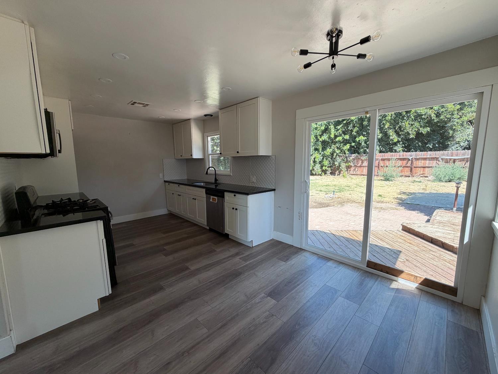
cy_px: 187
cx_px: 249
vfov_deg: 85.7
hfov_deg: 102.1
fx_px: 201
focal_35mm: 14
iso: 64
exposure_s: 1/121
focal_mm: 2.22
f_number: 2.2
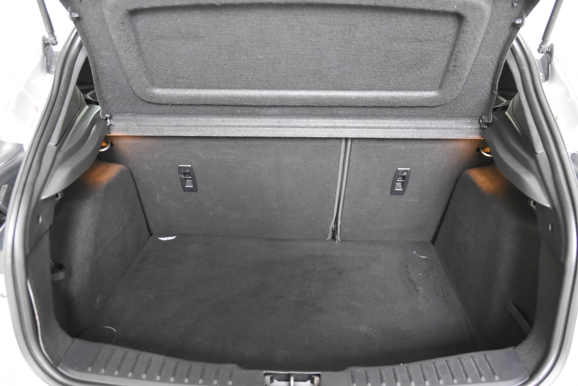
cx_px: 289
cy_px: 193
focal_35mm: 30
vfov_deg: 43.6
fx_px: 482
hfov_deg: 61.9
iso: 4500
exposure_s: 1/30
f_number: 2.8
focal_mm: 20
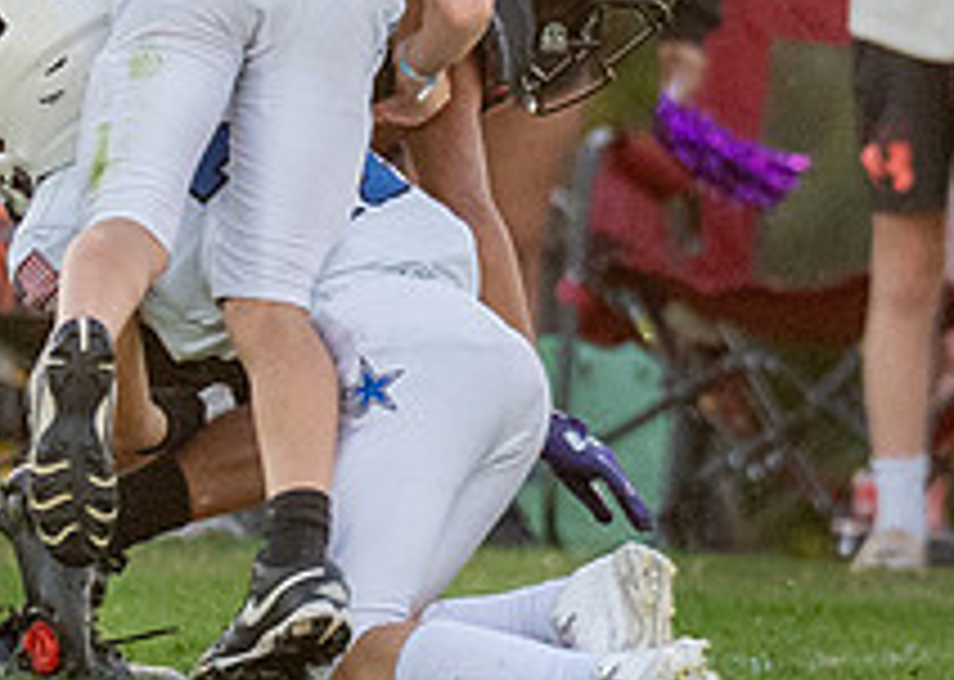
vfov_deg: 1.0
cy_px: 122
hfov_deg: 1.4
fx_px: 39168
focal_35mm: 1447
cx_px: 689
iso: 1250
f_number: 2.8
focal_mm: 200
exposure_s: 1/1250
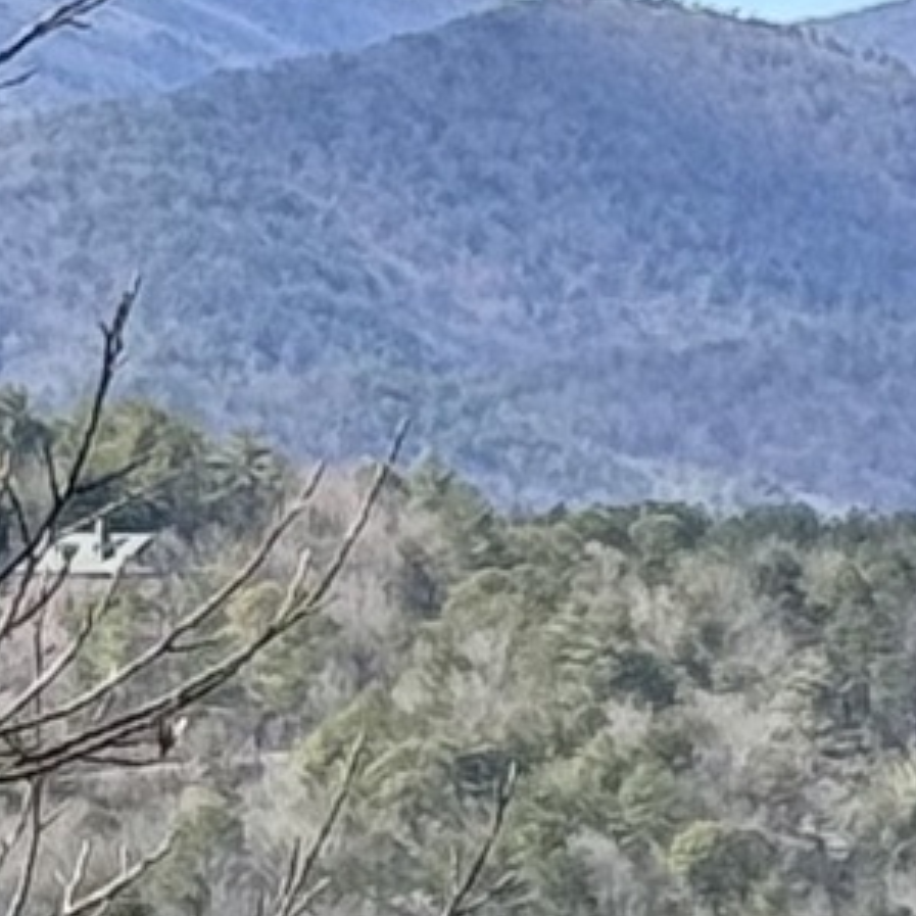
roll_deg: -0.5
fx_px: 13053
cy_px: 1474
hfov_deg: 4.0
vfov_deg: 4.0
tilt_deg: -5.4
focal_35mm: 436
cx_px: -92
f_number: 1.78
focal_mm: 6.76
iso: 64
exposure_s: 1/2045
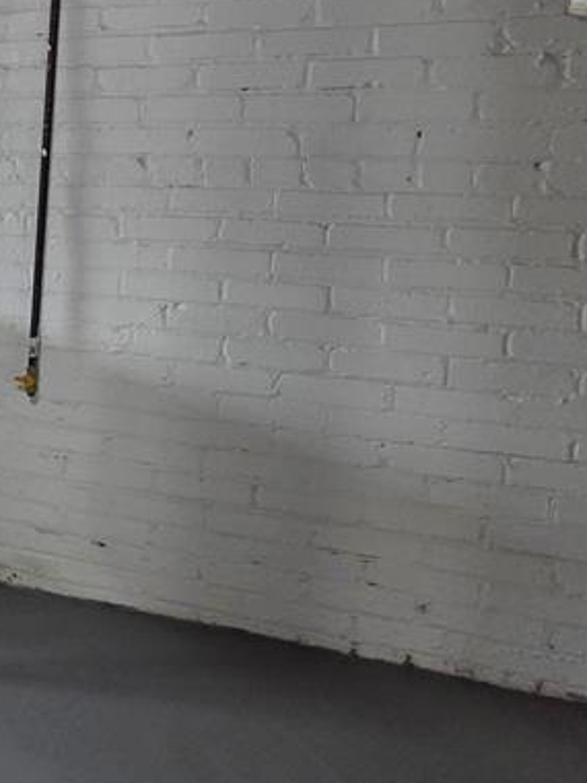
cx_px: -360
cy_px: 204
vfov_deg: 50.6
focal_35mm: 35
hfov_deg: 25.6
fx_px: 791
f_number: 2.2
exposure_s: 1/60
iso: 400
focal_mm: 2.2
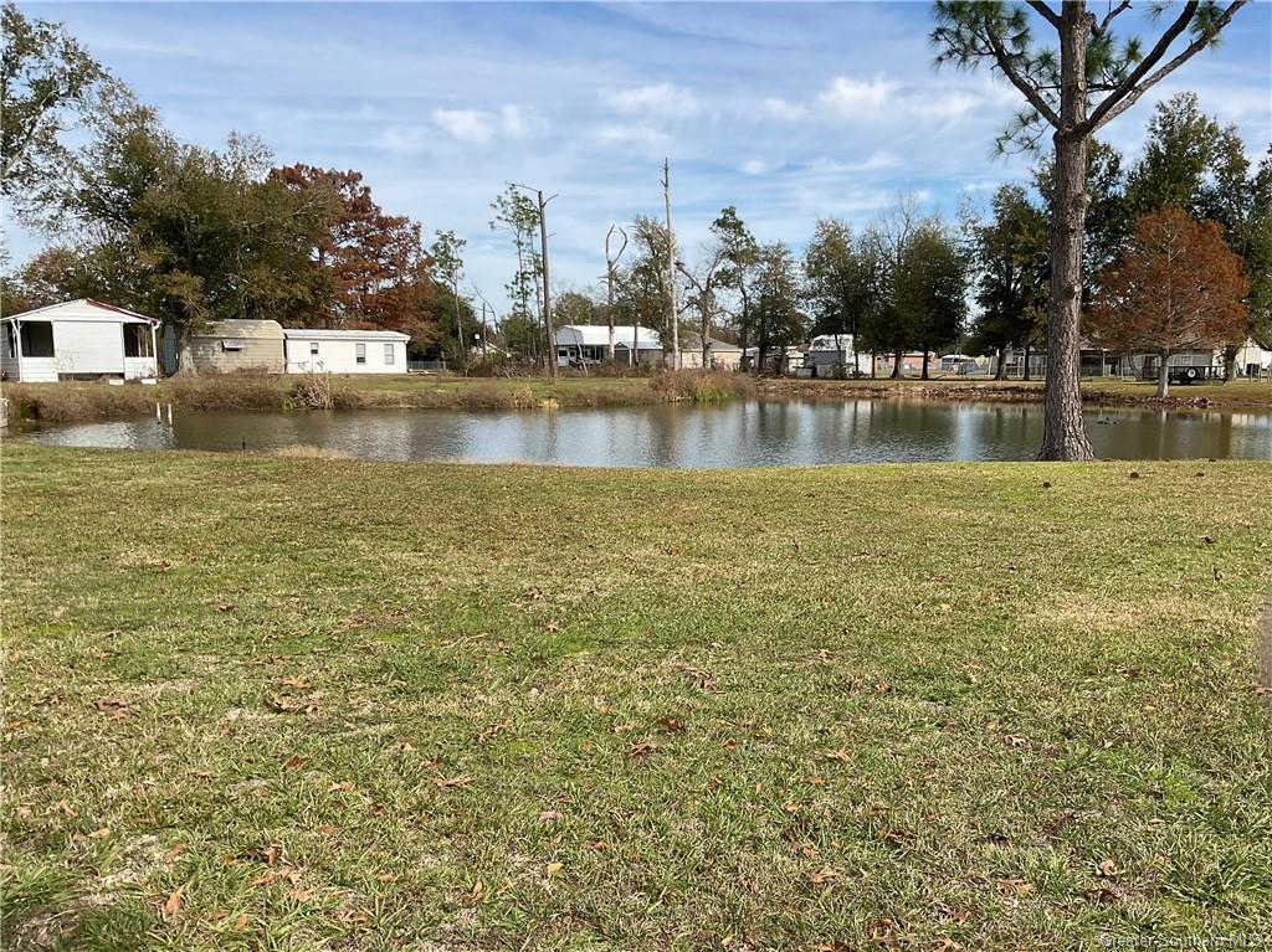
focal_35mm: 29
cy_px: 476
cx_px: 636
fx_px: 1065
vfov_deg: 48.2
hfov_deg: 61.7
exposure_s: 1/1534
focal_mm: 3
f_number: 1.8
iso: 16
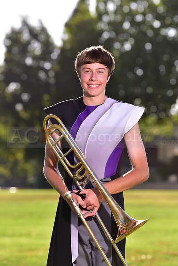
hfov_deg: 7.6
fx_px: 1334
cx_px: 89
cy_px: 133
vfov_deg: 11.4
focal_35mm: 180
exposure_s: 1/250
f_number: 5
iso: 80
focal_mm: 180
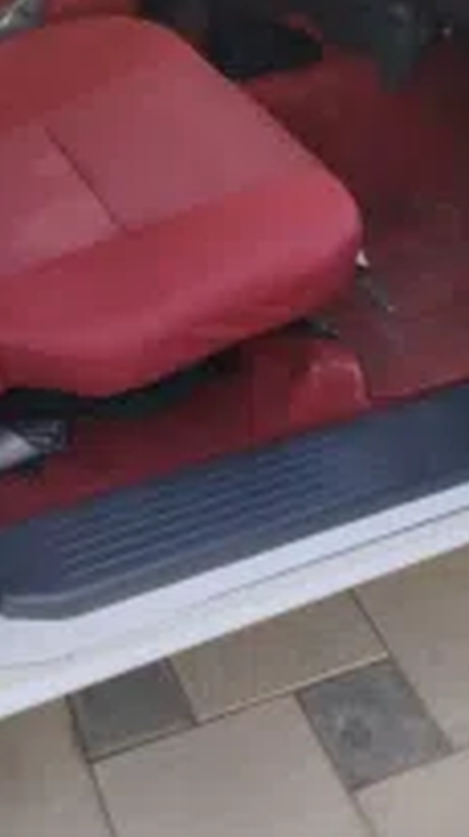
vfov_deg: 39.7
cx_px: 151
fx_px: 1130
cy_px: 225
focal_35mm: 51
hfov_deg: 23.3
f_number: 1.75
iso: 100
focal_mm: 5.25
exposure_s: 1/162
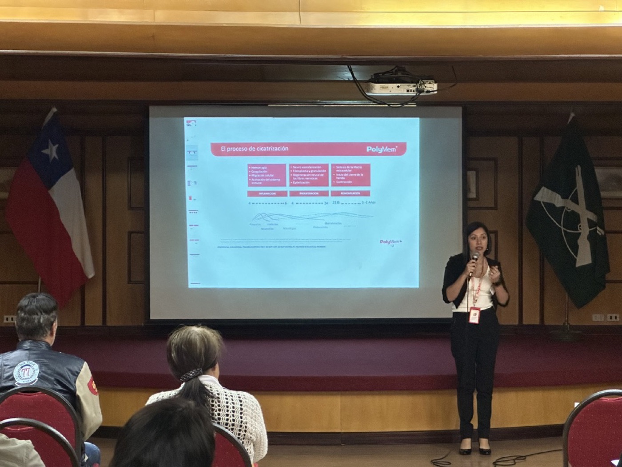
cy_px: 234
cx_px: 311
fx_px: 1384
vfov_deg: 19.1
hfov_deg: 25.3
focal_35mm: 77
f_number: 2.8
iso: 1250
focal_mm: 9
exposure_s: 1/25
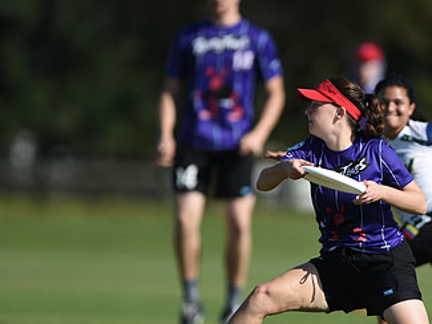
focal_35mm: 685
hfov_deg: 2.9
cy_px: 193
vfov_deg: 2.2
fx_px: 8552
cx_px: 312
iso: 100
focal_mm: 400
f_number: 3.5
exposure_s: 1/2500
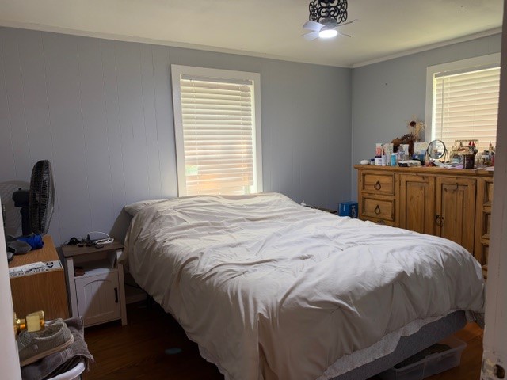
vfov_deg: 56.8
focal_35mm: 24
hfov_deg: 71.6
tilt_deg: -6.9
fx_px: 352
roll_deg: +0.6
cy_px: 190
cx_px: 254
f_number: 1.8
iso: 320
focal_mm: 6.93
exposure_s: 1/120
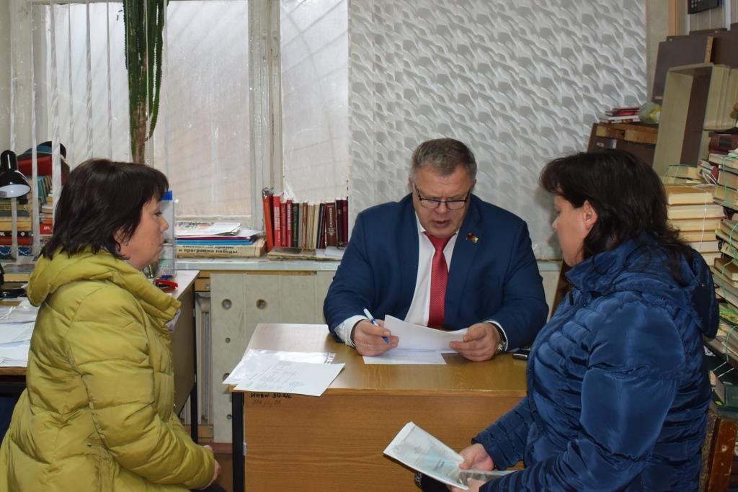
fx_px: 738
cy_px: 246
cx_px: 369
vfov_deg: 36.9
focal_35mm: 36
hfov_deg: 53.1
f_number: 5
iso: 800
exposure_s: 1/100
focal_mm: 24
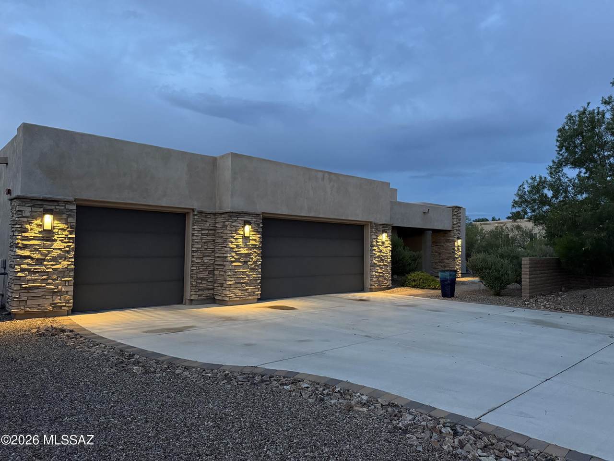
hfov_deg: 71.6
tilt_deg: +3.1
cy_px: 230
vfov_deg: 56.8
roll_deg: -1.0
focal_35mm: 24
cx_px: 307
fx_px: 426
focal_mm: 6.76
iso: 1000
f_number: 1.78
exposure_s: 1/40
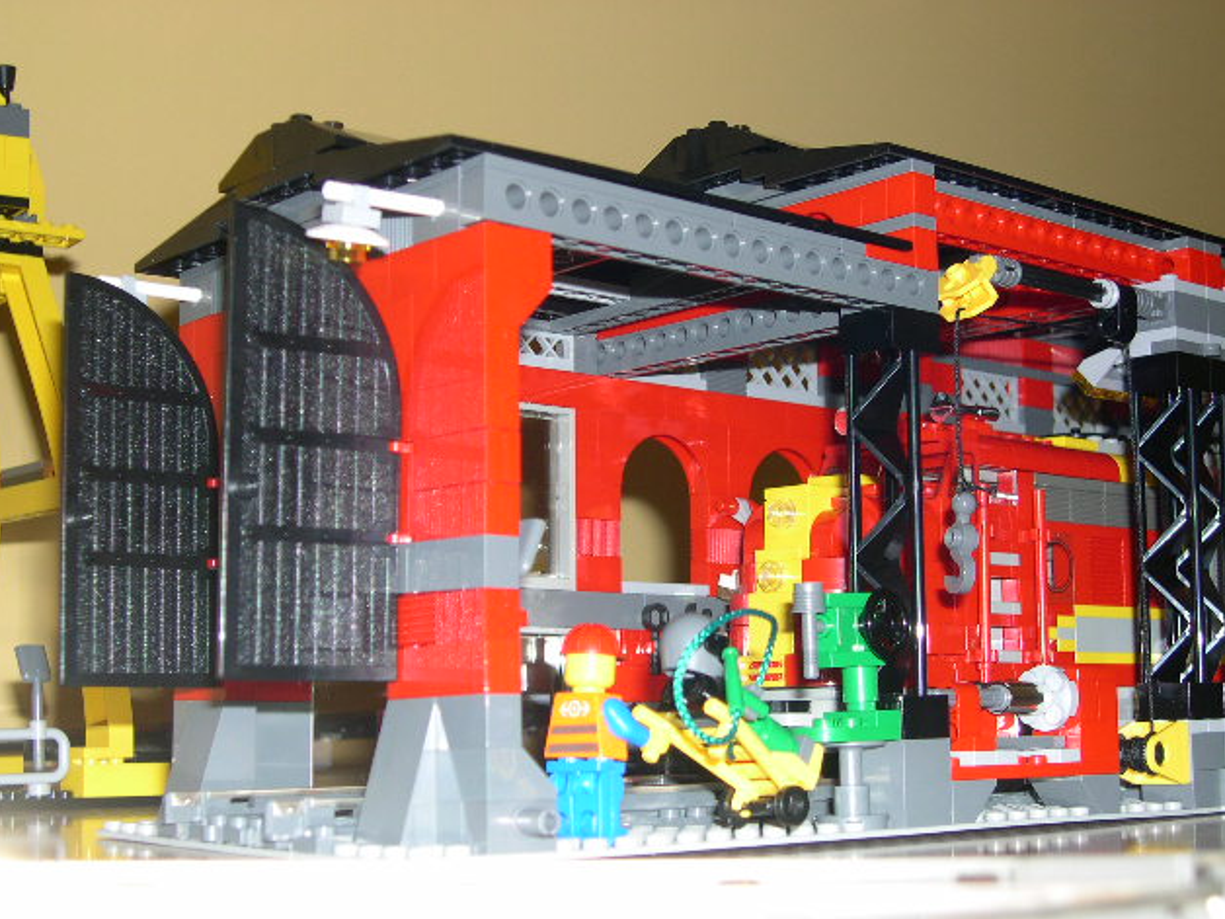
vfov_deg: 27.5
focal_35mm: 53
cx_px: 616
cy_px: 466
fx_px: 1876
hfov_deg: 36.2
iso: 100
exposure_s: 1/60
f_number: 3.2
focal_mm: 11.1
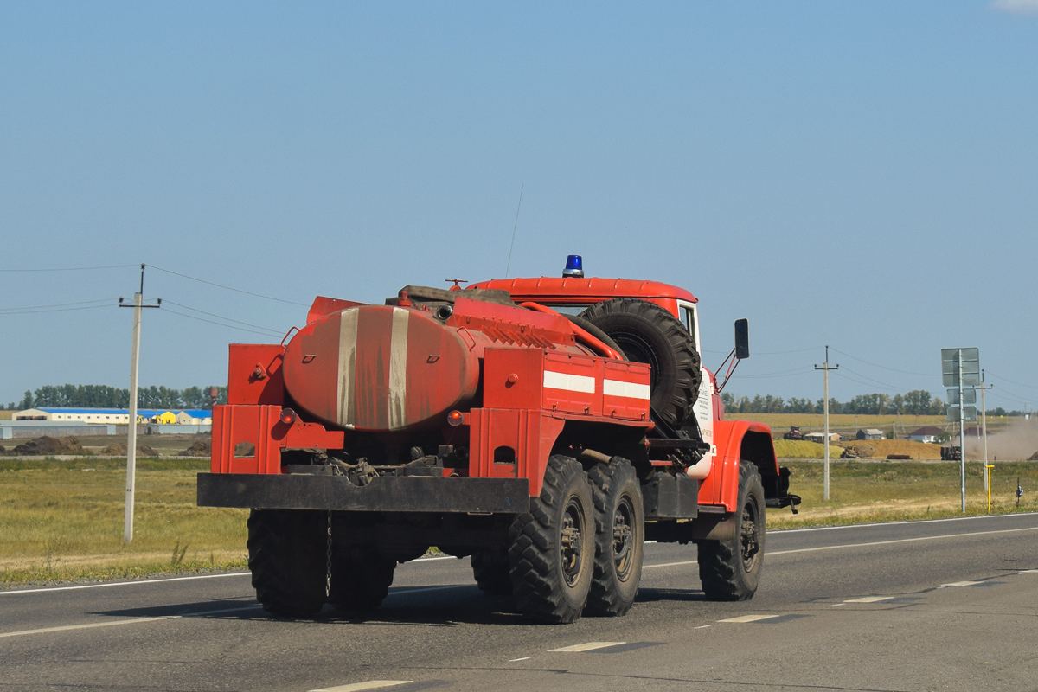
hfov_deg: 24.6
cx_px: 519
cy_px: 346
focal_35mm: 82
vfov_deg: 16.6
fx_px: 2379
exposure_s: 1/1000
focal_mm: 55
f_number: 6.3
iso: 200
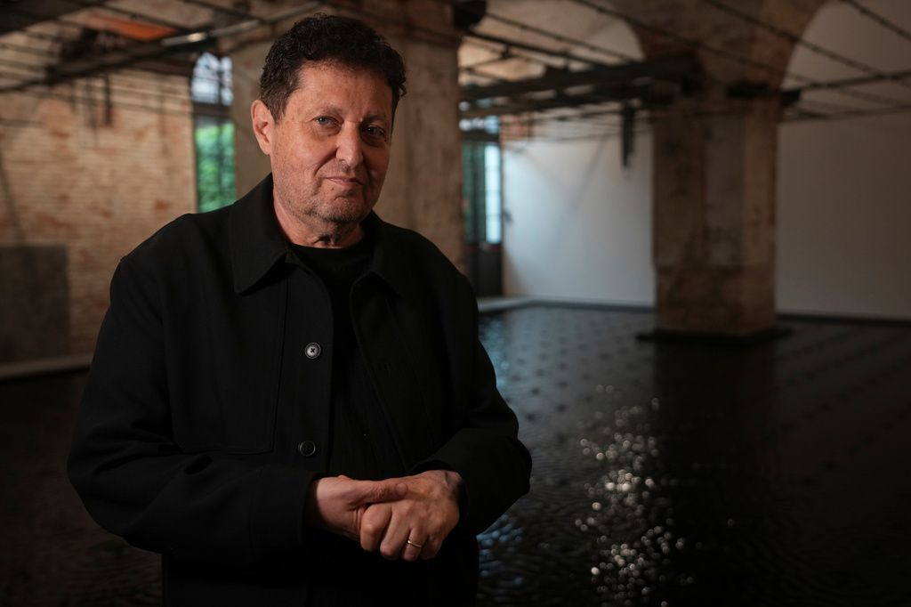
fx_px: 860
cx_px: 456
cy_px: 304
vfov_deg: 38.9
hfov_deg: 55.8
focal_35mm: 34
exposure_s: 1/160
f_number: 2.8
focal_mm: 34
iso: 1600
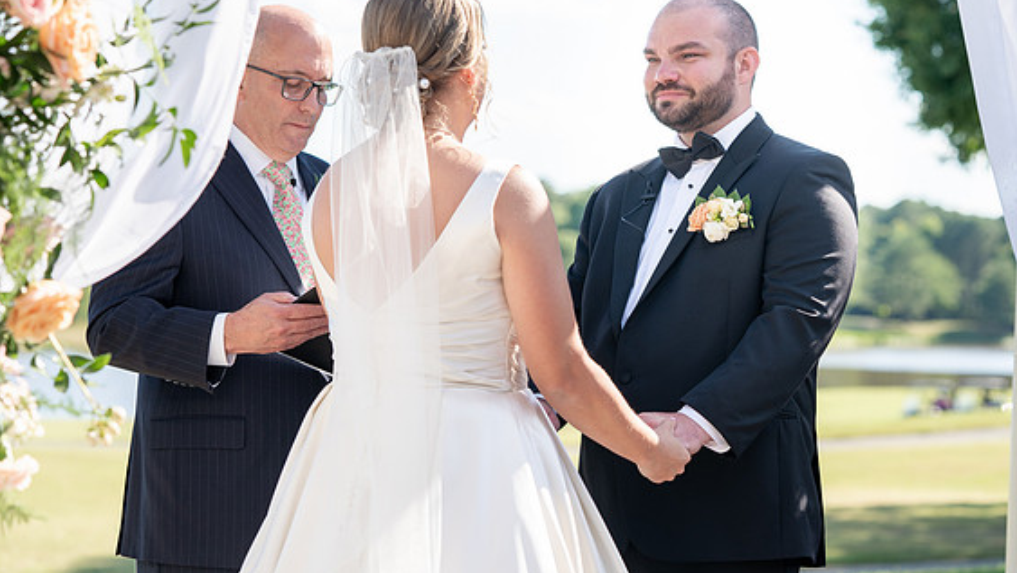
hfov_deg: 20.9
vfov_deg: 11.9
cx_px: 556
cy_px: 263
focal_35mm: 102
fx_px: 2751
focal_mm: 87
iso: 100
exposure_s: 1/400
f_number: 4
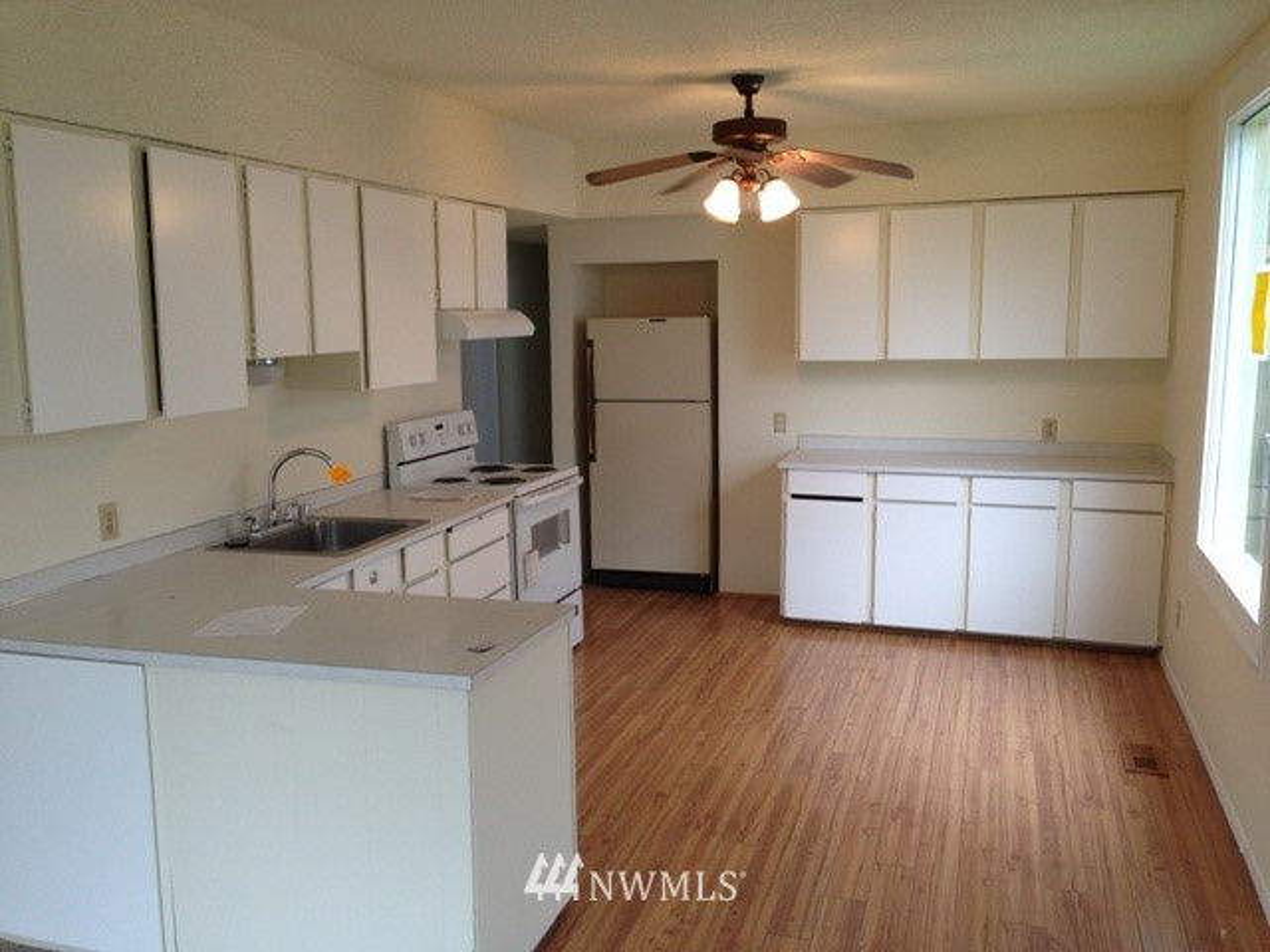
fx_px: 1211
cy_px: 476
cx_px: 635
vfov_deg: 42.9
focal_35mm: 33
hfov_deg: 55.4
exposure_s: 1/40
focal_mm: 4.12
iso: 64
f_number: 2.4
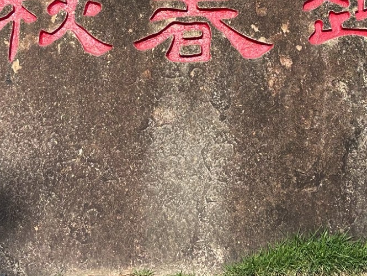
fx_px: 817
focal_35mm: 77
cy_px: -35
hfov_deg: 25.3
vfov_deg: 18.4
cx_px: 181
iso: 32
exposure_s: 1/2660
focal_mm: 5.1
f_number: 1.6
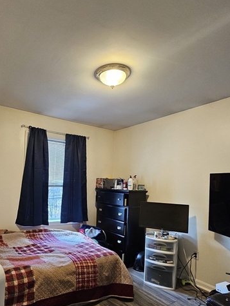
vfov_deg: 78.1
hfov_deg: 62.3
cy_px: 183
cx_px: 81
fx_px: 186
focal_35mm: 21
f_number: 2.2
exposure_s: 1/40
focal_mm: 2.2
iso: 320
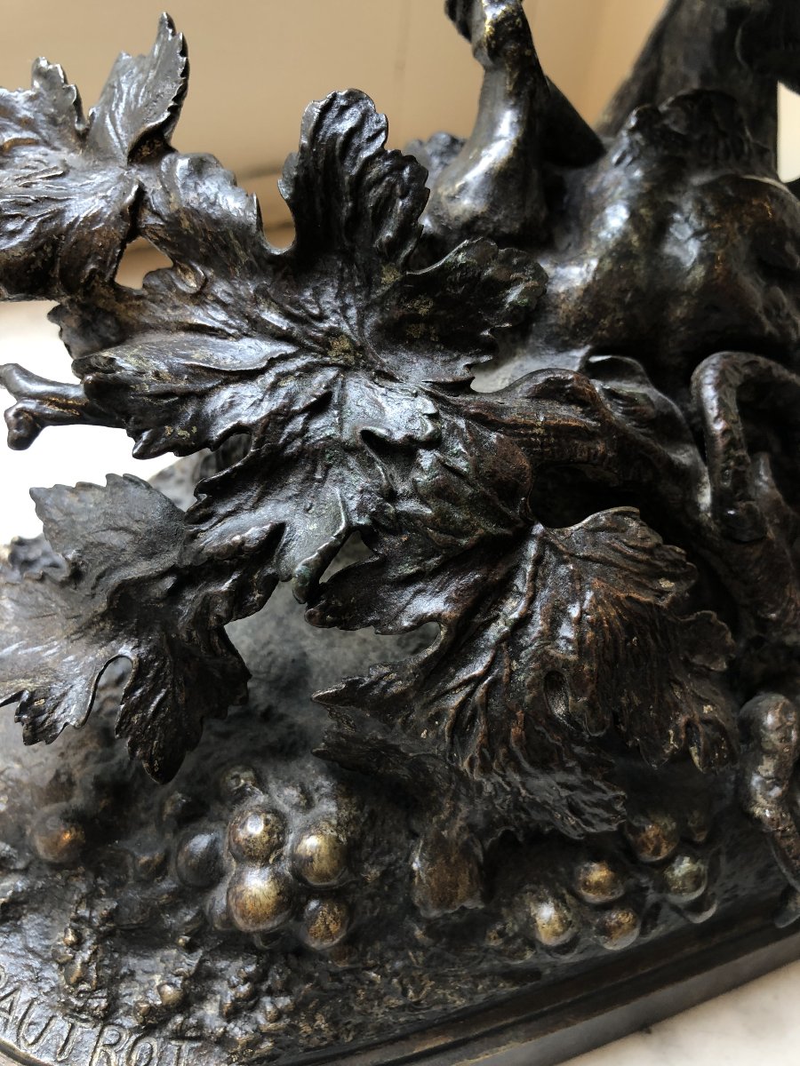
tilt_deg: -43.7
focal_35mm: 28
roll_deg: -7.1
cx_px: 400
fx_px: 863
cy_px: 533
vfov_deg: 63.4
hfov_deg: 49.7
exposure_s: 1/33
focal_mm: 4
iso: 25
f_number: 1.8
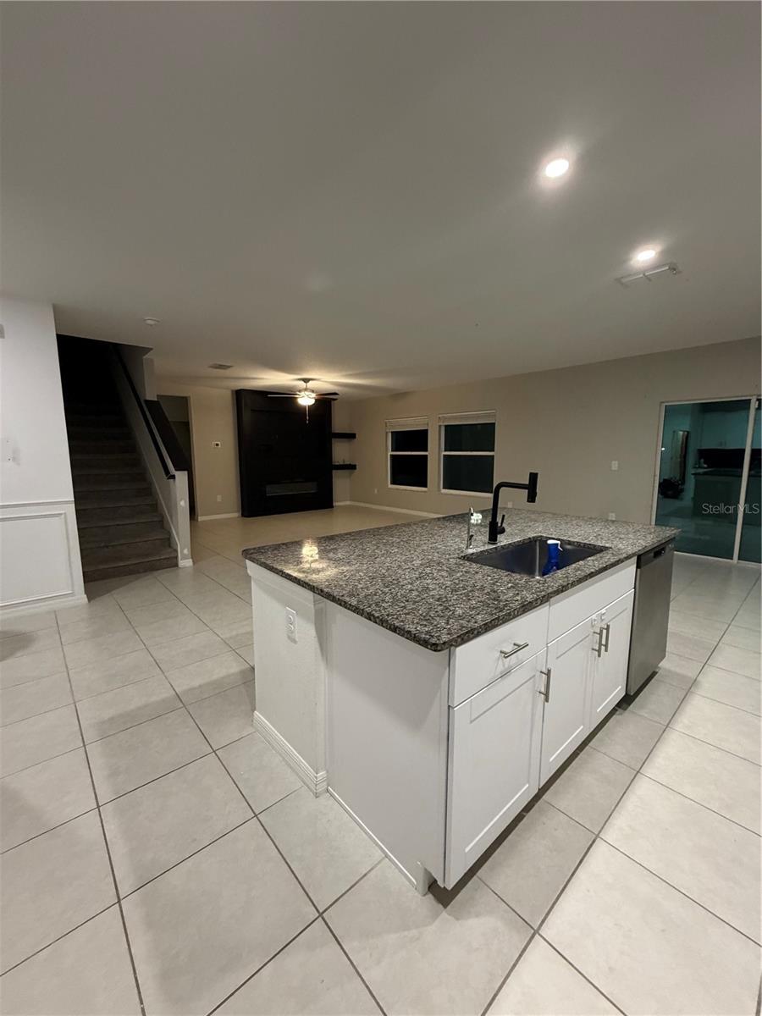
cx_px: 381
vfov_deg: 102.1
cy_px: 508
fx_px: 411
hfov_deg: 85.7
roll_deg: +0.1
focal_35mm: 14
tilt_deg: -7.9
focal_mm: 2.22
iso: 500
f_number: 2.2
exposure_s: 1/60
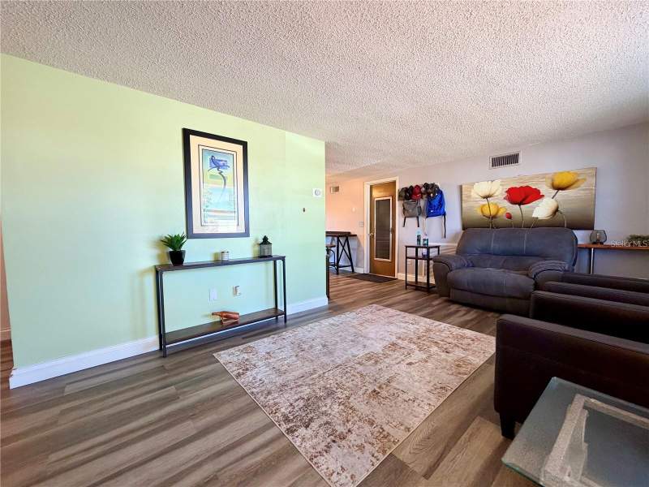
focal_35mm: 14
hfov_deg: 102.1
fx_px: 262
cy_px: 244
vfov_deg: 85.7
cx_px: 324
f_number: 2.2
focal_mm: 2.22
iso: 160
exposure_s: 1/60
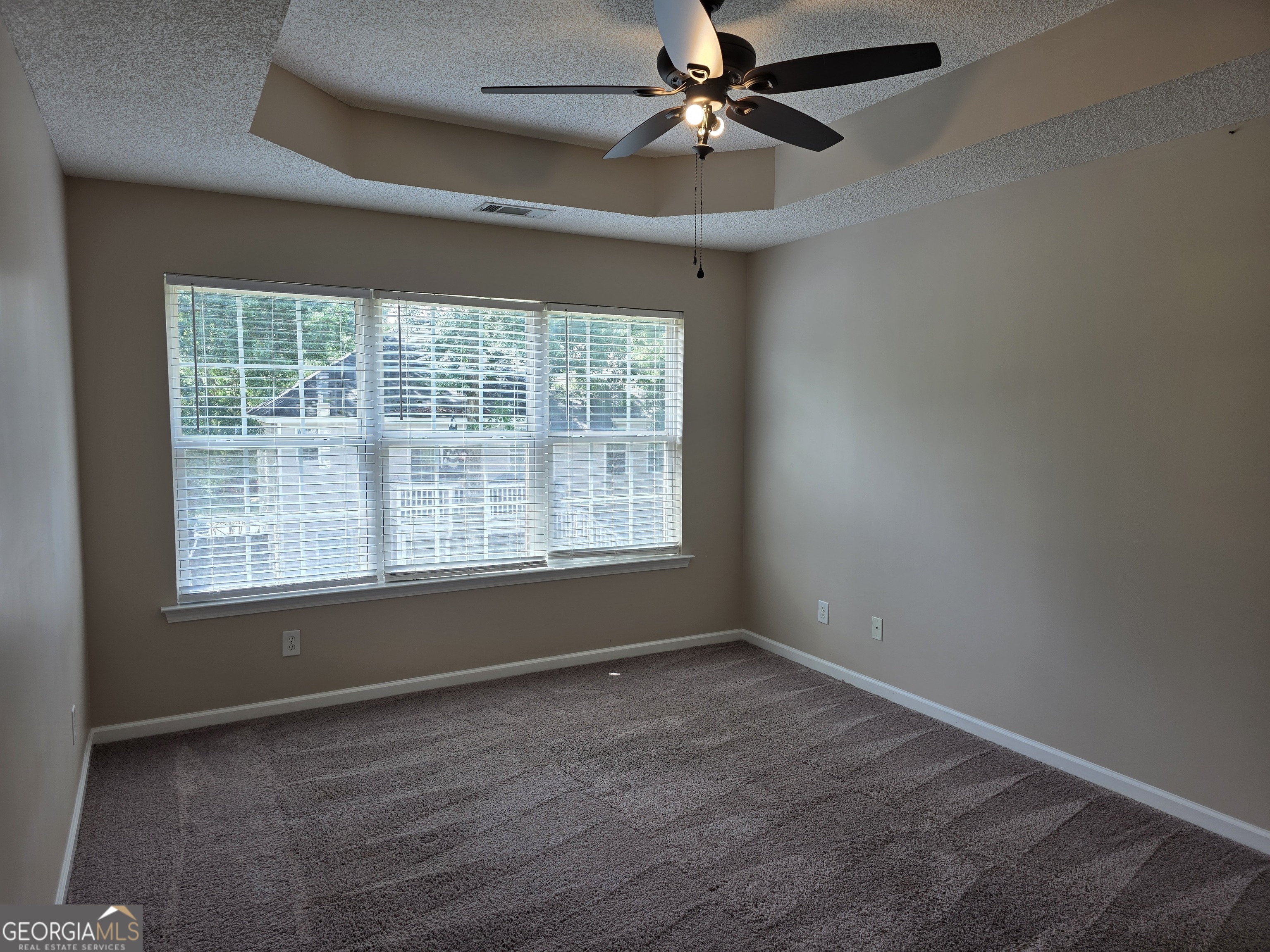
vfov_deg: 58.9
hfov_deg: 73.9
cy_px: 476
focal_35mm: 23
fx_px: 844
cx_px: 635
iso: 32
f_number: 1.7
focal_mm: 6.3
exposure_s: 1/120
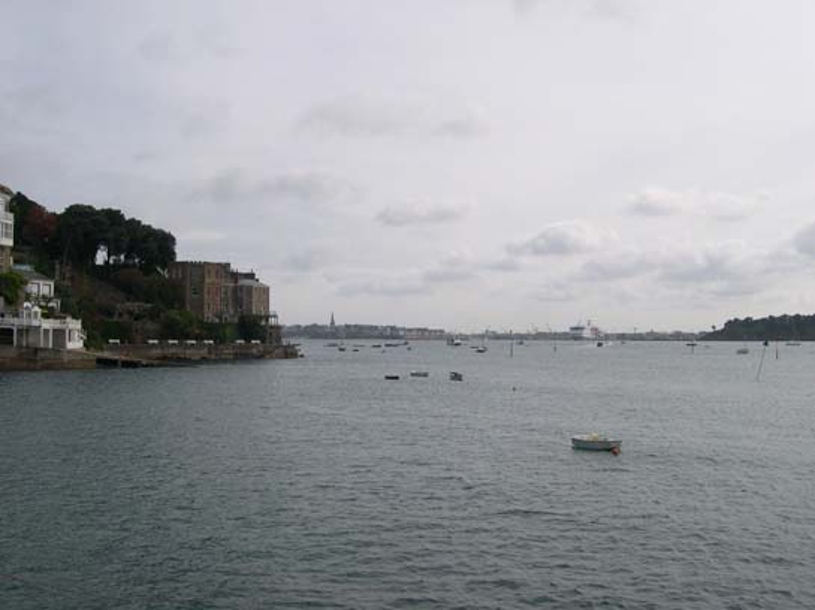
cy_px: 305
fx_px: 894
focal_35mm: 38
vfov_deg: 37.7
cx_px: 408
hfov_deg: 49.0
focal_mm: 8
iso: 100
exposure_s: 1/296
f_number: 7.6
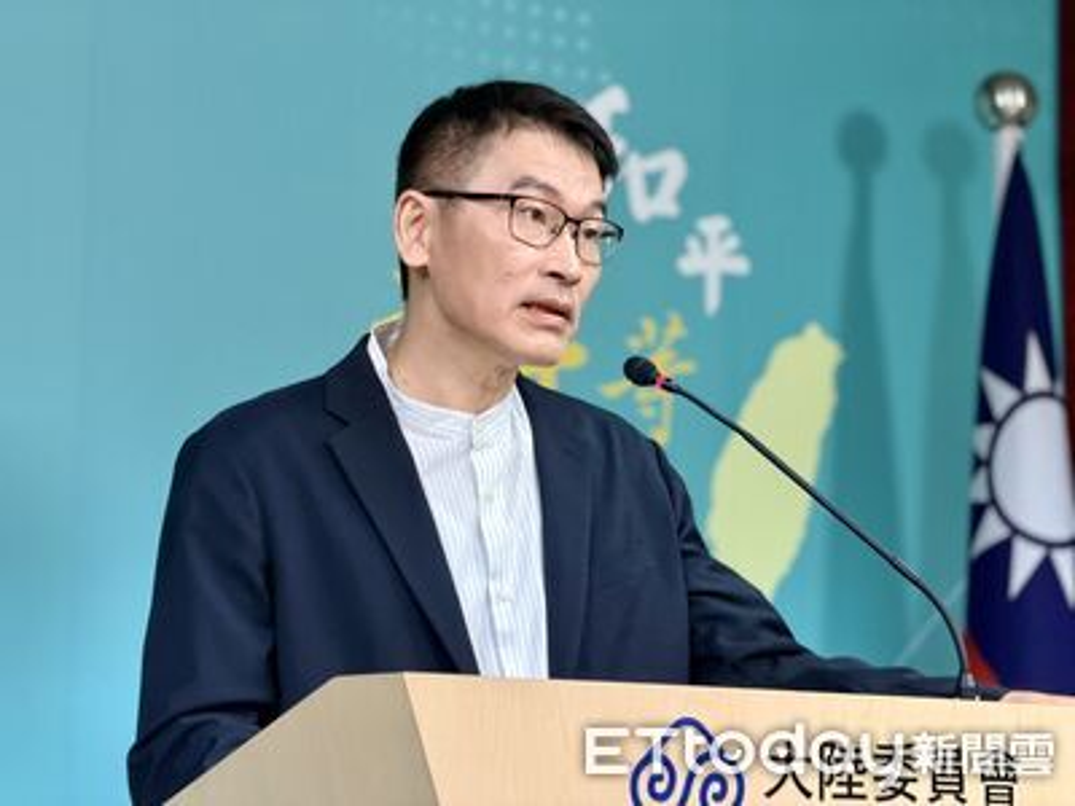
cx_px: 538
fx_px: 3106
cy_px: 403
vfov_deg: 14.8
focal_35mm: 100
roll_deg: -0.1
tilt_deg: +6.2
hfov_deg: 19.6
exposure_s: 1/120
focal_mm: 16.89
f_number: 2.8
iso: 320
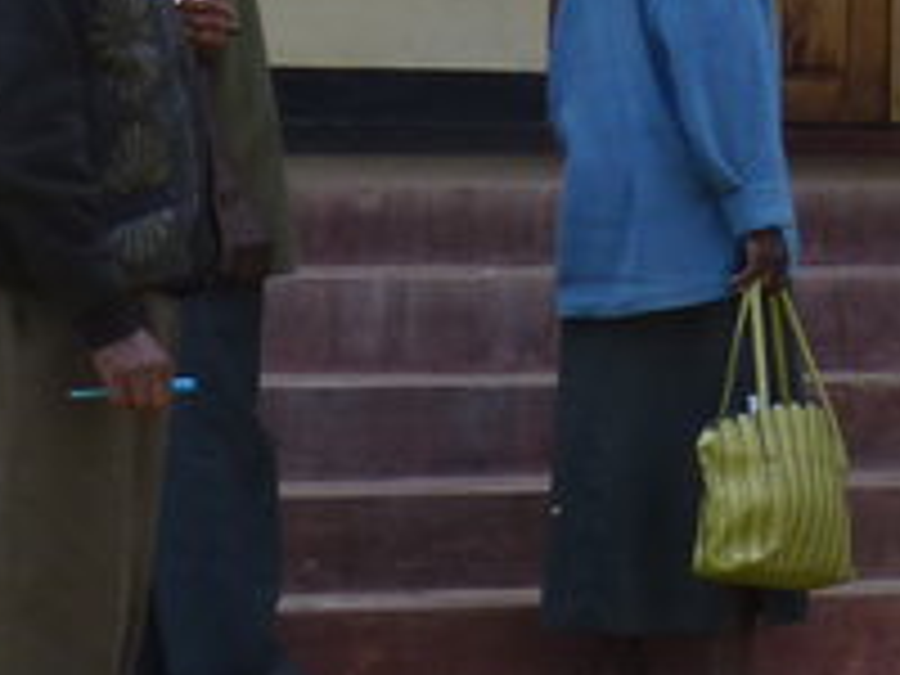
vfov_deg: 7.8
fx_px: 4914
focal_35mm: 189
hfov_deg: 9.6
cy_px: -166
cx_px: 1944
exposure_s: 1/200
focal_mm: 6.6
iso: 80
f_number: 4
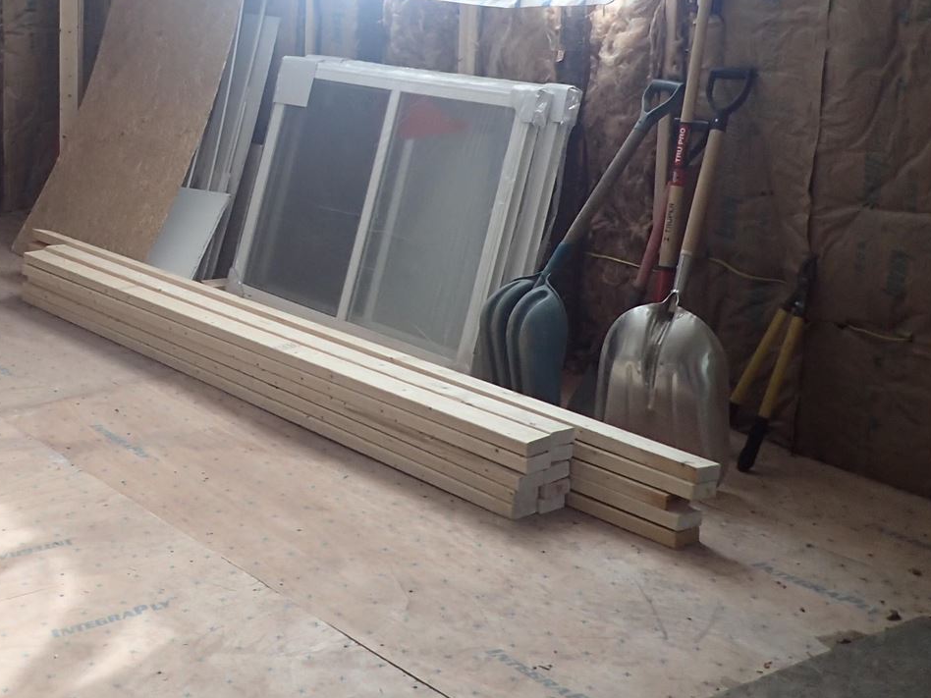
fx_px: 1452
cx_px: 1
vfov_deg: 26.5
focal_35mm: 54
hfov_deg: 32.7
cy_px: 134
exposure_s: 1/60
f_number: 2
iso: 125
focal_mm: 4.5
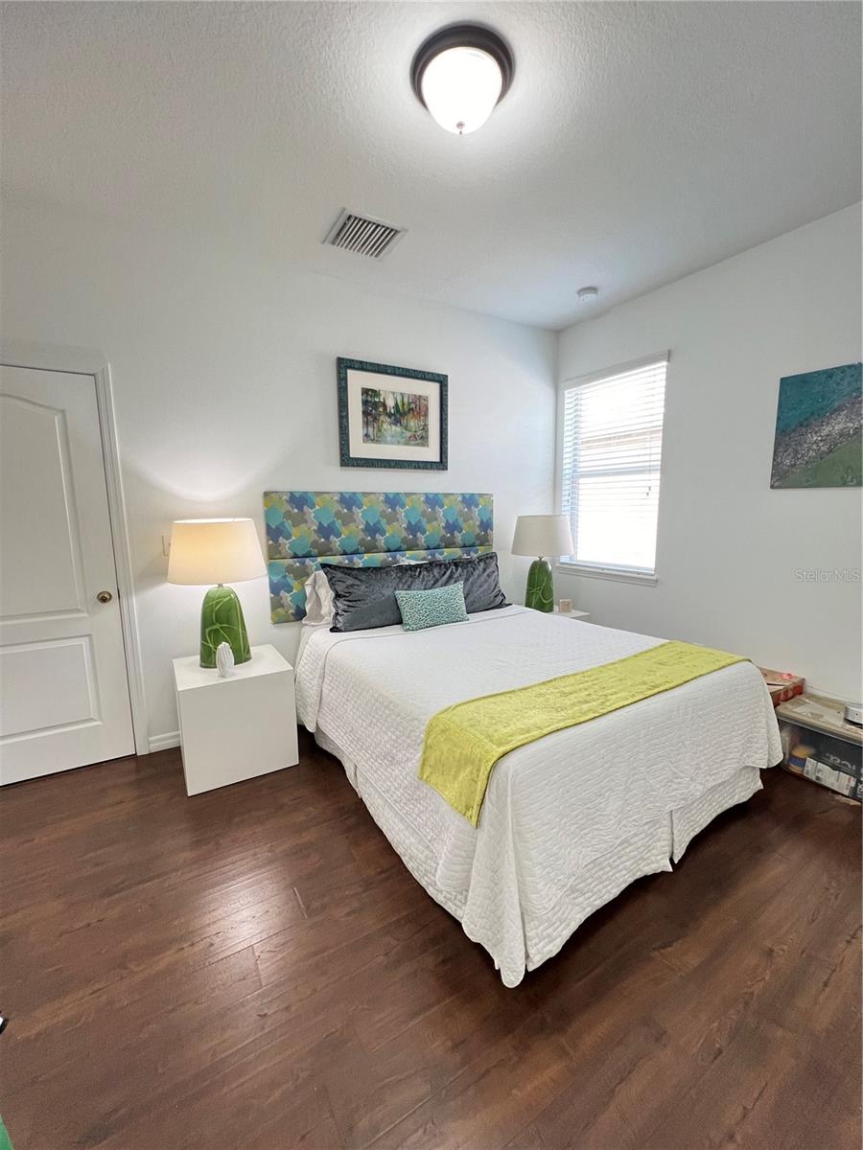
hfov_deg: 89.9
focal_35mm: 13
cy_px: 575
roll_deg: +1.2
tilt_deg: -8.2
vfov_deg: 106.2
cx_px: 432
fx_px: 432
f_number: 1.8
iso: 200
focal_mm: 1.57
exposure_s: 1/60
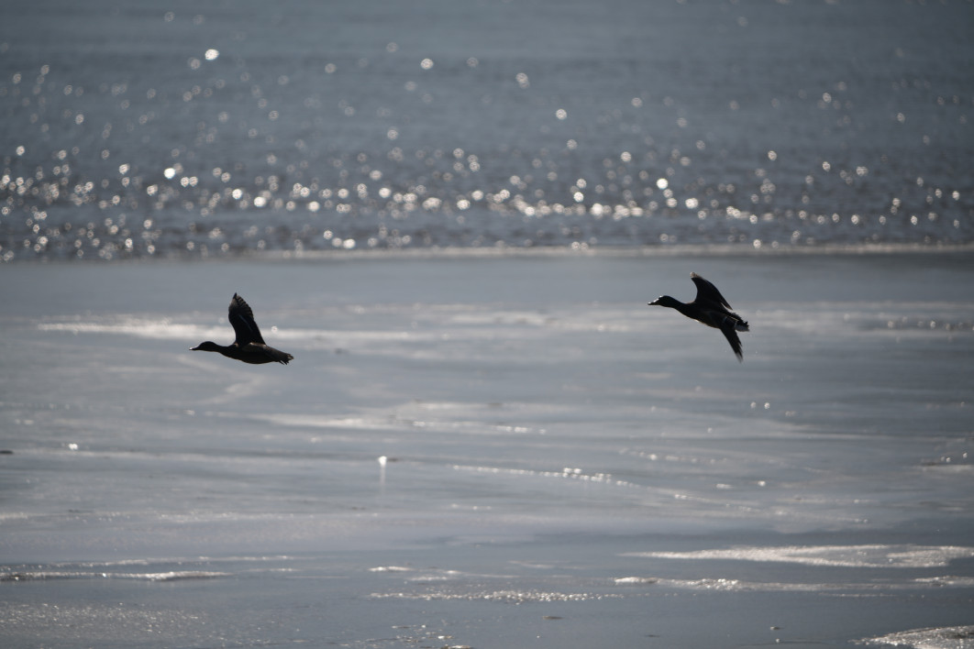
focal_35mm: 770
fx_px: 20831
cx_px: 487
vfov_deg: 1.8
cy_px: 324
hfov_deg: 2.7
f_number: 8
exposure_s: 1/1250
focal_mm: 770
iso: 100
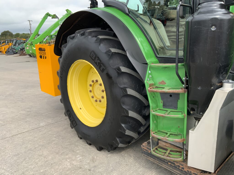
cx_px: 117
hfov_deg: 61.7
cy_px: 88
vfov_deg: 48.2
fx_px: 196
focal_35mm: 29
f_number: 1.8
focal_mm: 3
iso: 16
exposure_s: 1/770
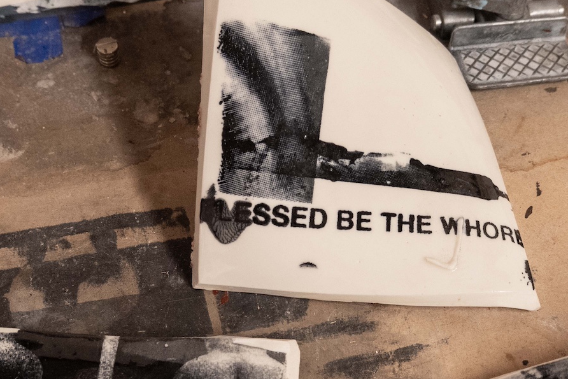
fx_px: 1026
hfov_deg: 30.8
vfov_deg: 20.4
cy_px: 358
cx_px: 369
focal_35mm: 65
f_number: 4
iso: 1600
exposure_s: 1/30
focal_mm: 19.7
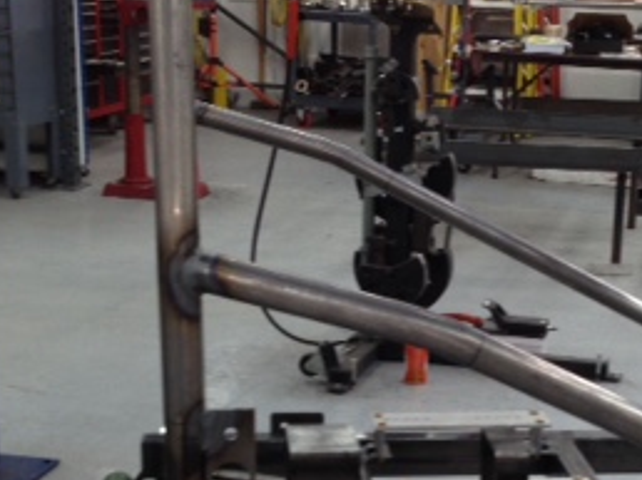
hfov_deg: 23.7
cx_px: 458
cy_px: 383
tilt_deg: -17.7
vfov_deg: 17.8
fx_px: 1519
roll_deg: -1.9
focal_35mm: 82
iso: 50
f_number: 2.4
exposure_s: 1/43
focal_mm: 4.12
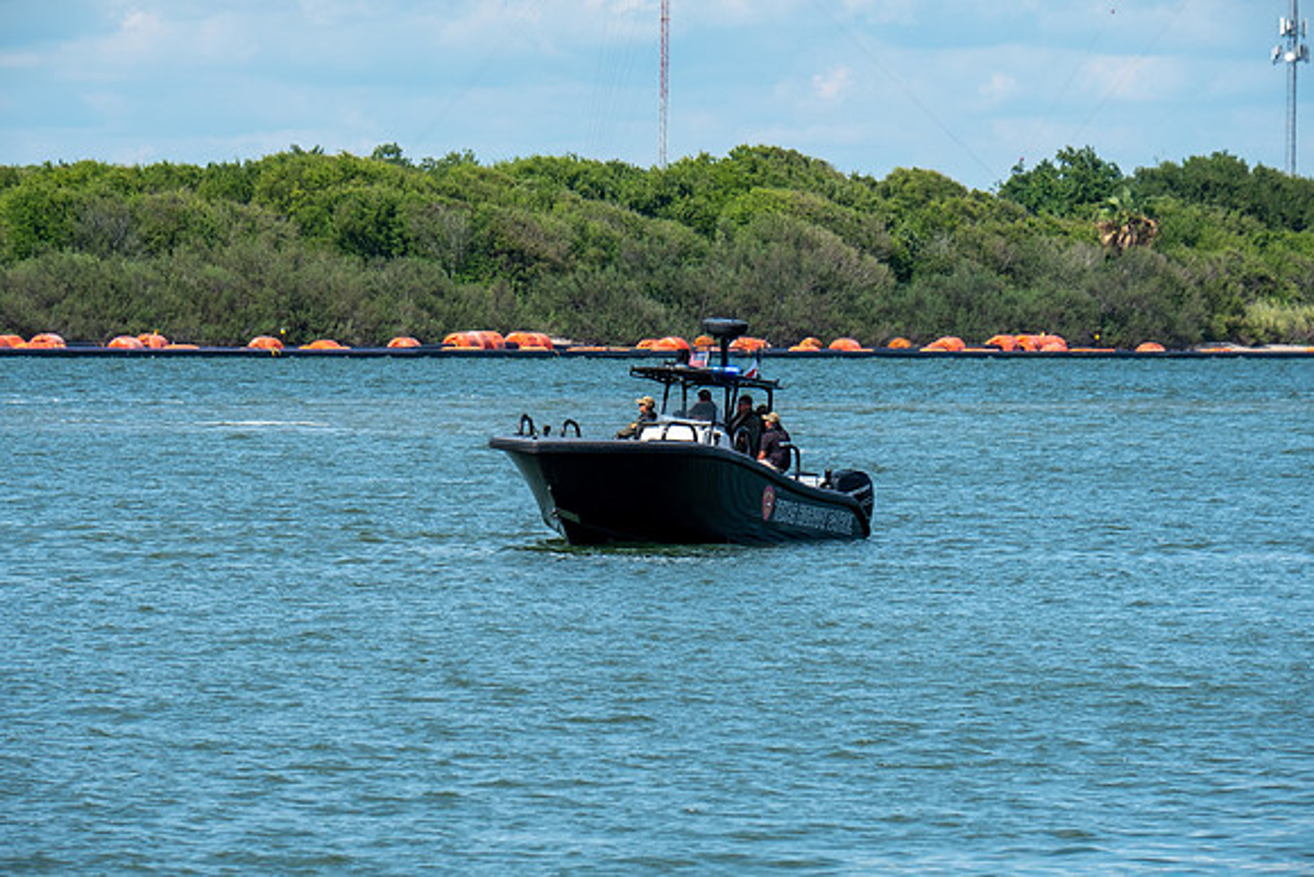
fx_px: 10952
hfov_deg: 6.9
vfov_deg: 4.6
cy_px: 438
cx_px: 657
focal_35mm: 300
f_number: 9
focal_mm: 200
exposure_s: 1/320
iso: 200
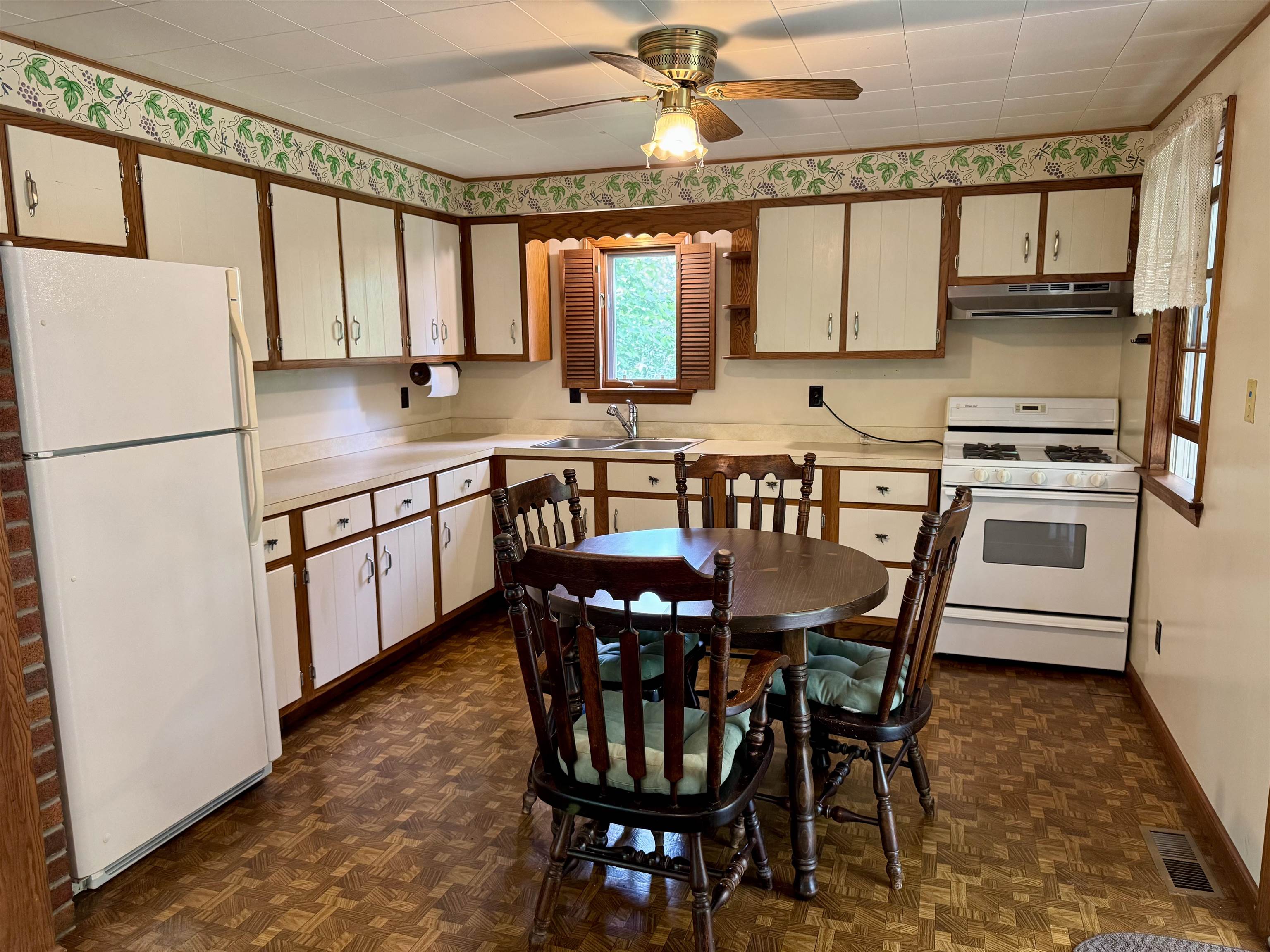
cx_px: 635
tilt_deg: -9.1
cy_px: 476
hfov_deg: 71.6
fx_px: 881
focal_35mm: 24
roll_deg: +0.4
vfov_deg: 56.8
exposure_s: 1/60
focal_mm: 6.76
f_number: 1.78
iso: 320
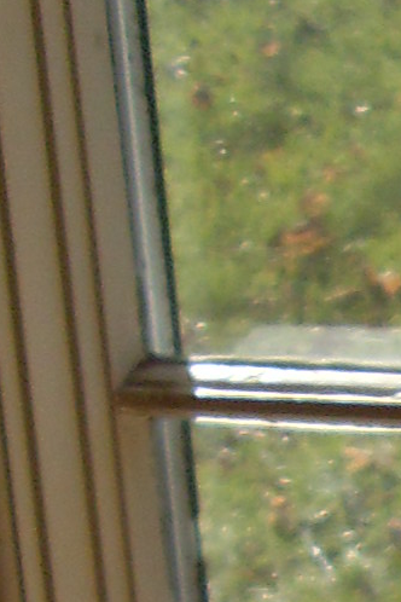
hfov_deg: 5.2
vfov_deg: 7.3
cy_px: 1736
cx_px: 1138
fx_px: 4210
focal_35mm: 252
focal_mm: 6.3
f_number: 7
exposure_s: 1/180
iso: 80
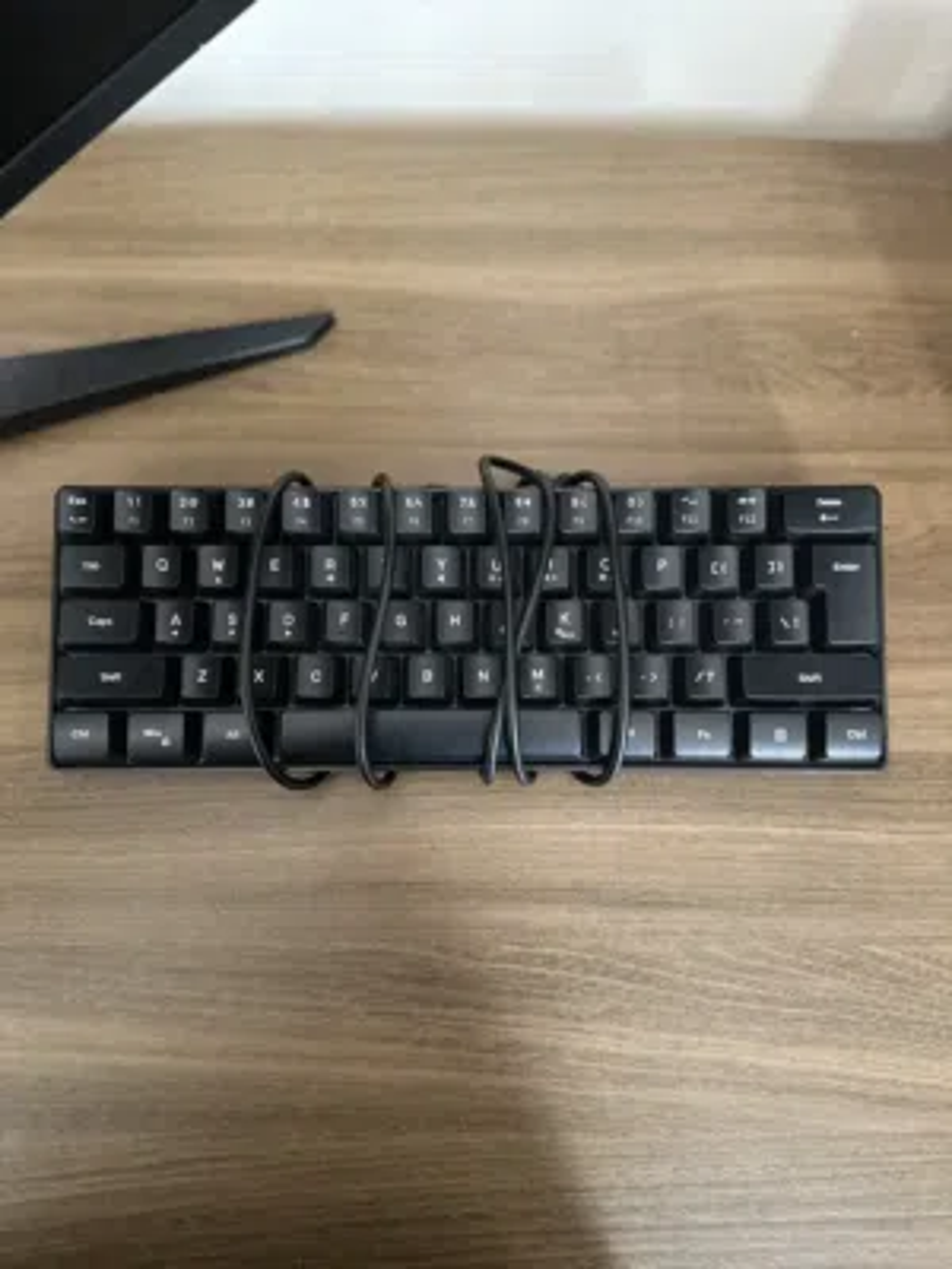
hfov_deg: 56.8
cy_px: 634
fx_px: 880
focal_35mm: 24
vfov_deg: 71.6
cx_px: 476
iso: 1000
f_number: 1.78
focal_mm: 6.86
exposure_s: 1/41
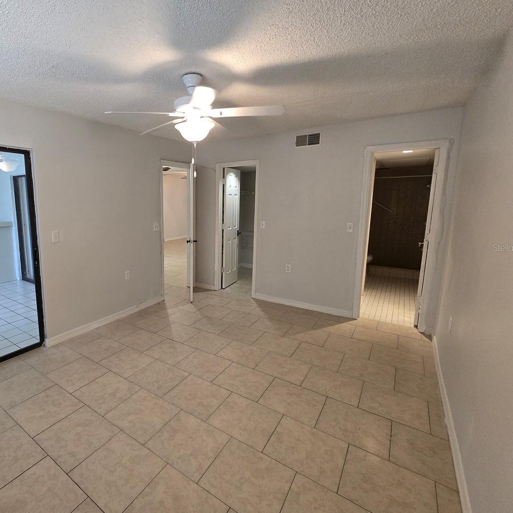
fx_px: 268
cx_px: 178
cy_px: 247
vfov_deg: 87.4
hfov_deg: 84.9
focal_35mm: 16
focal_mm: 2.2
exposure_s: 1/60
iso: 320
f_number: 2.2
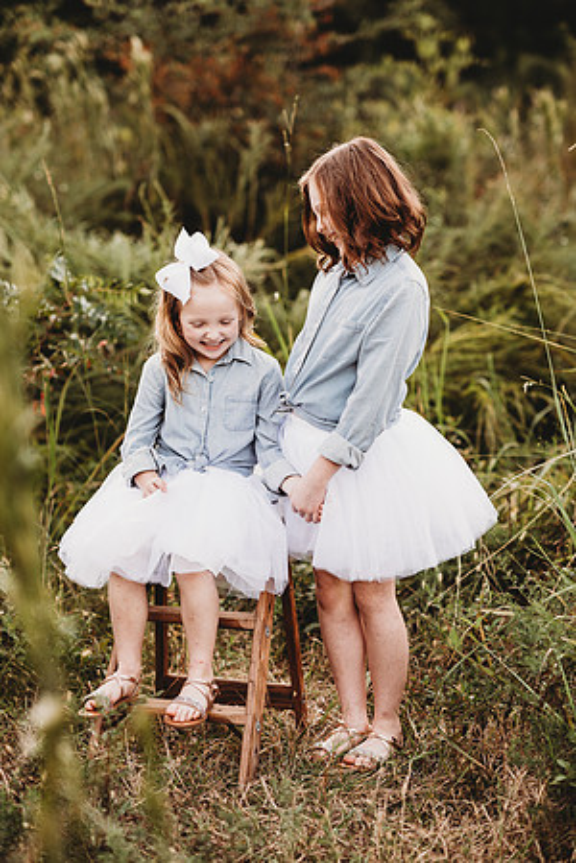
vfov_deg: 23.9
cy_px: 432
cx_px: 288
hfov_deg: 16.1
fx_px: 2040
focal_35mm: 85
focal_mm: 85
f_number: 2.2
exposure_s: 1/200
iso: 125
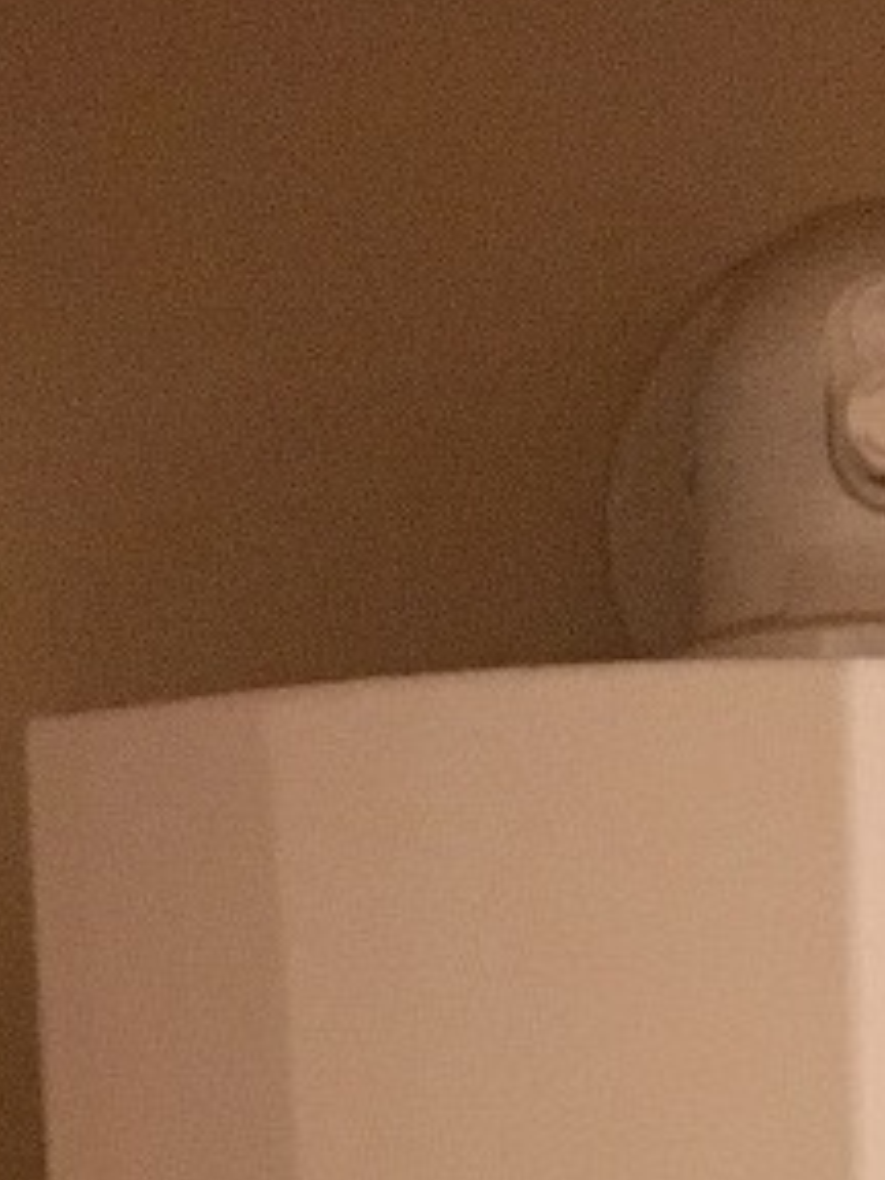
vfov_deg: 13.7
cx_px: 1000
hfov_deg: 12.0
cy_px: 2397
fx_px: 4125
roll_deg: +0.7
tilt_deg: -9.4
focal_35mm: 121
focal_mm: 4.15
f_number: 2.2
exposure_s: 1/17
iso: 320
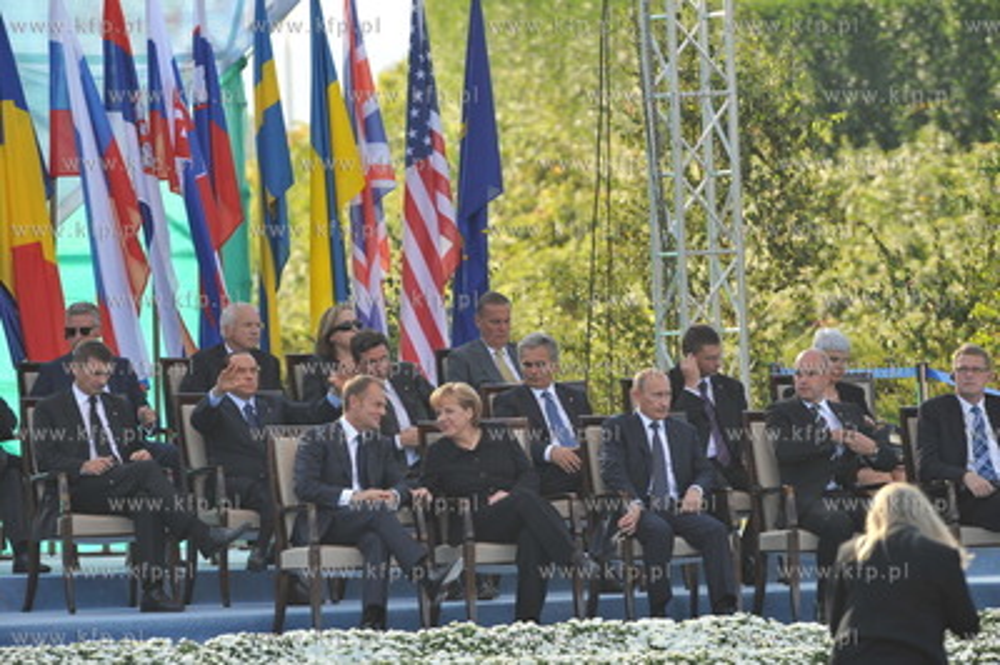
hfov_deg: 4.1
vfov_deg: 2.7
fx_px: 13877
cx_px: 500
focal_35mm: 500
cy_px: 332
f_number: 6.3
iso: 400
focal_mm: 500
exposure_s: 1/400
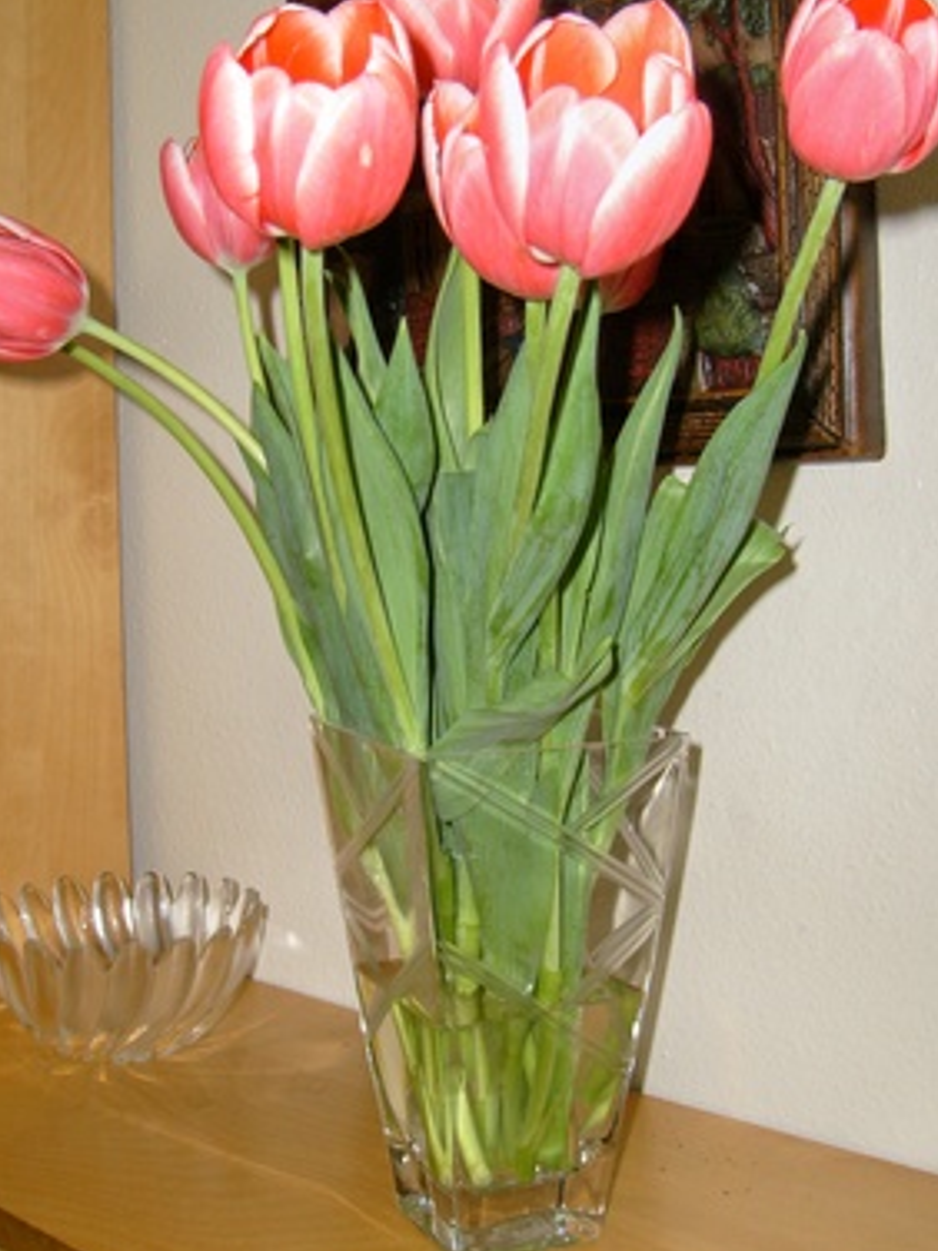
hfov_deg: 35.1
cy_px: 536
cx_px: 456
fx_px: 1481
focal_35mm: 41
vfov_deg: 45.6
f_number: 2.8
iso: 100
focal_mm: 5.8
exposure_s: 1/45
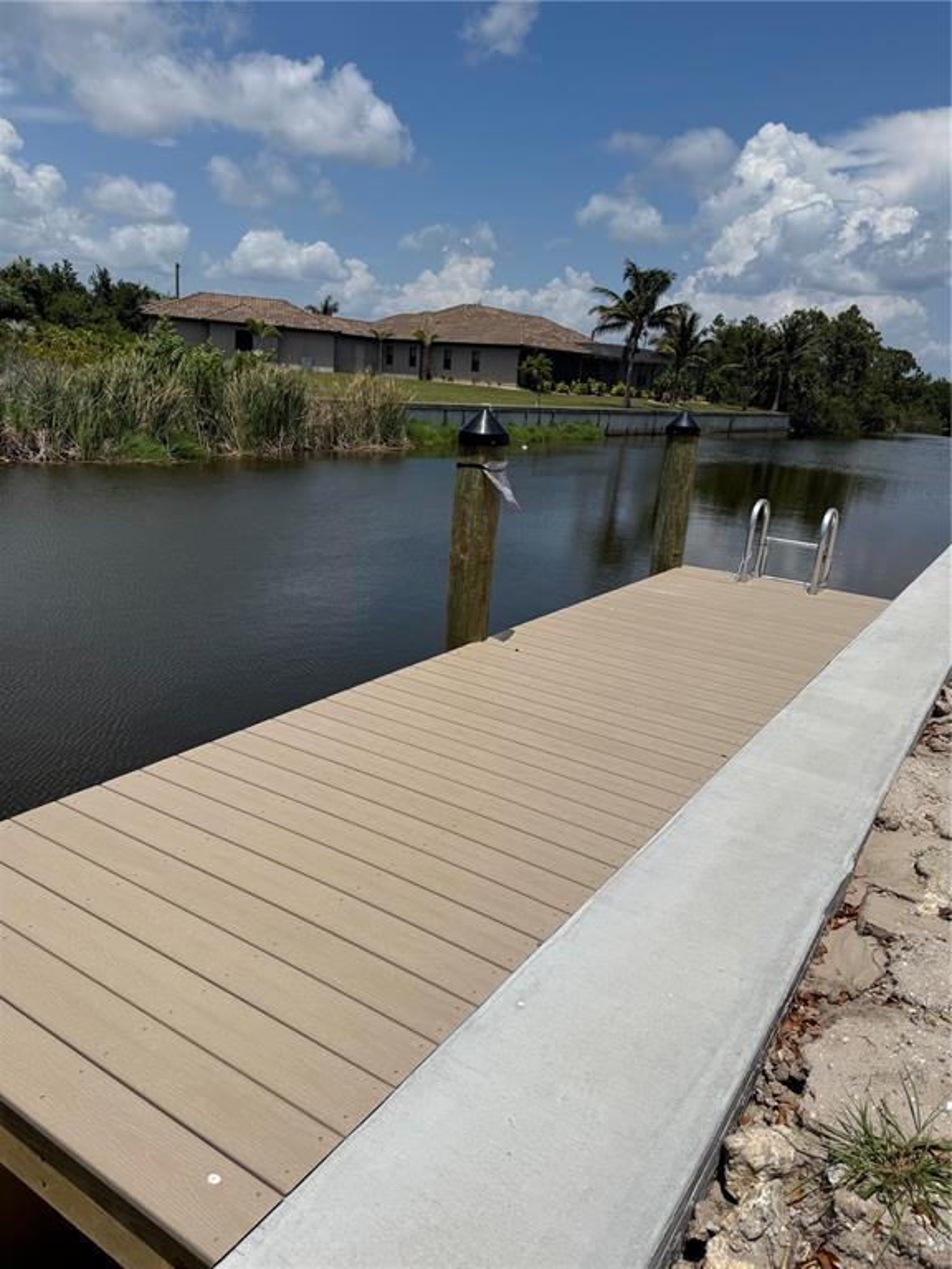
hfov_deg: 56.8
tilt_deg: -14.9
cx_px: 476
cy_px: 634
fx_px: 880
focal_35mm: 24
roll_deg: -3.6
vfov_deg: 71.6
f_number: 1.78
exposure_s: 1/12346
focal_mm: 6.76
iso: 80
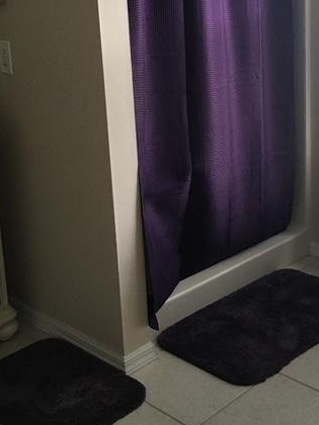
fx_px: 651
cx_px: 218
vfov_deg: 35.9
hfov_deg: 27.3
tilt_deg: -14.0
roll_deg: +2.1
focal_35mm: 53
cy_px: 148
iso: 50
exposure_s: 1/15
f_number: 2.2
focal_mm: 4.15
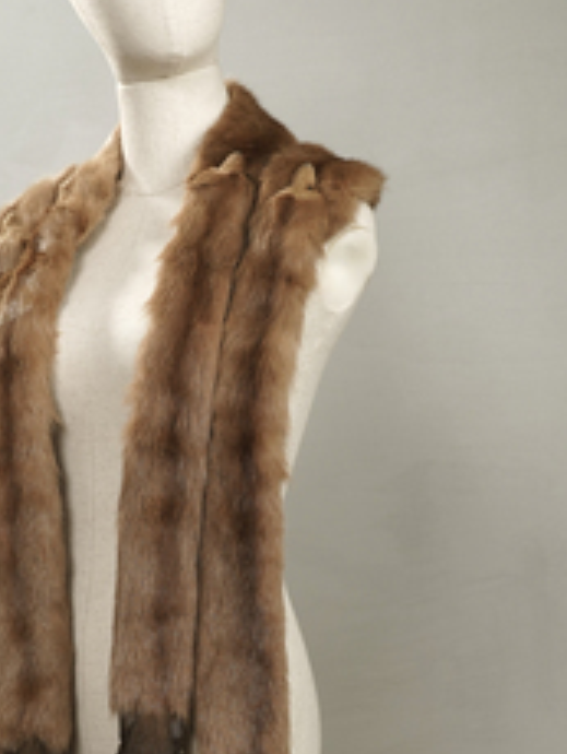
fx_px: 1700
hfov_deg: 18.8
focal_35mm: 78
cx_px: 169
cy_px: 405
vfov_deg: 25.0
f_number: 5.6
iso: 400
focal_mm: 32
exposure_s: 1/50
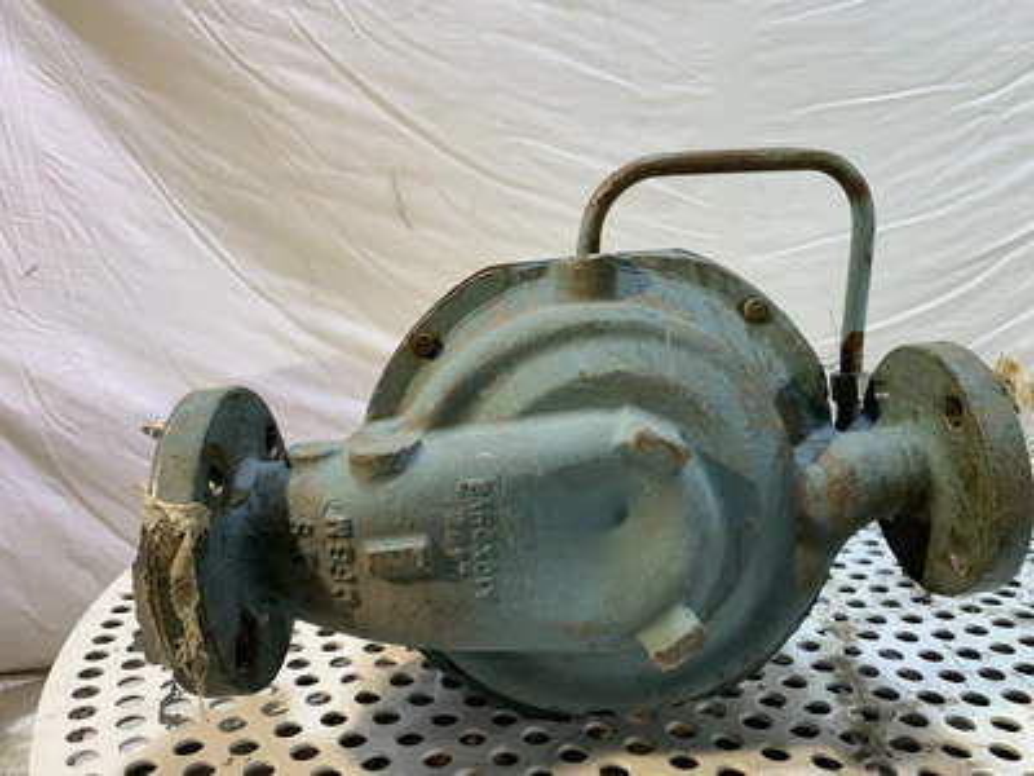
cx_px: 517
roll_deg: +0.3
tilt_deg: -7.9
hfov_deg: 67.3
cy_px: 388
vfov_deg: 53.1
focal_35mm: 26
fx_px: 777
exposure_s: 1/120
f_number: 1.8
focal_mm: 4.25
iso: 50
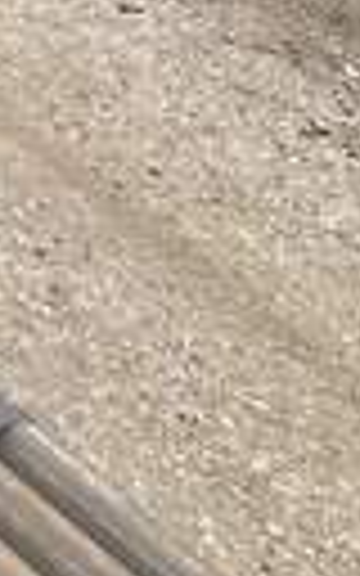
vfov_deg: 21.6
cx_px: -450
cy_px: 225
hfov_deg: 11.6
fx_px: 1507
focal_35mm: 96
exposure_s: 1/556
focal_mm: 3
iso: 25
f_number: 1.8
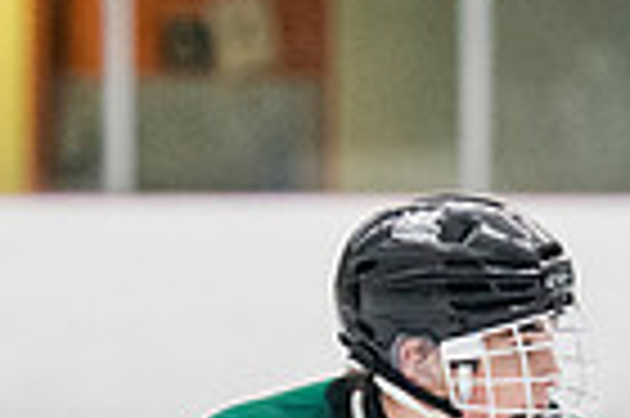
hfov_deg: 2.0
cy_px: 980
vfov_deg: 1.3
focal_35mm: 1040
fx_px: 18179
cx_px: 387
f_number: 3.2
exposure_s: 1/640
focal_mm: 145
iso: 3200
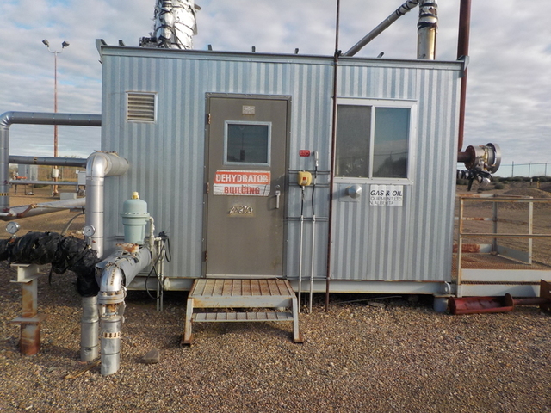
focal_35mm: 30
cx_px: 276
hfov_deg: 60.0
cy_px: 206
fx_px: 478
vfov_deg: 46.8
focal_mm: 4.1
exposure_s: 1/1000
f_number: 3.3
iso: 125
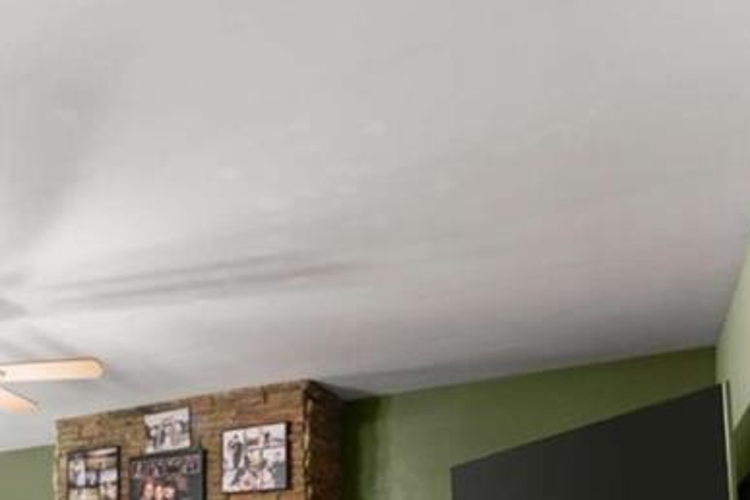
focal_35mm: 39
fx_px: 820
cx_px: -62
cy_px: 642
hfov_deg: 40.4
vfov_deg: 28.2
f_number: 7.1
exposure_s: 1/2.5
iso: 800
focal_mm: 14.9
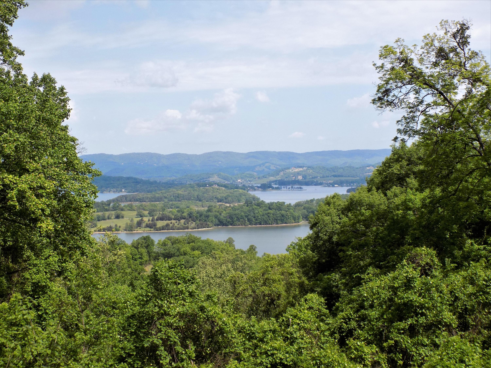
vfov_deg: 28.0
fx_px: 738
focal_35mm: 52
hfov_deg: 36.8
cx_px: 246
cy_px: 184
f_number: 3.9
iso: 80
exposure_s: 1/800
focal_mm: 9.3
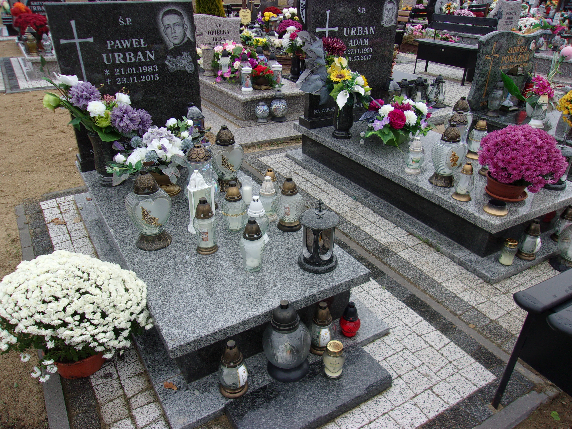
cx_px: 286
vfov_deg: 51.4
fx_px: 446
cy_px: 214
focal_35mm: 27
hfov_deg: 65.3
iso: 80
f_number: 3
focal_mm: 4.9
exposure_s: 1/300
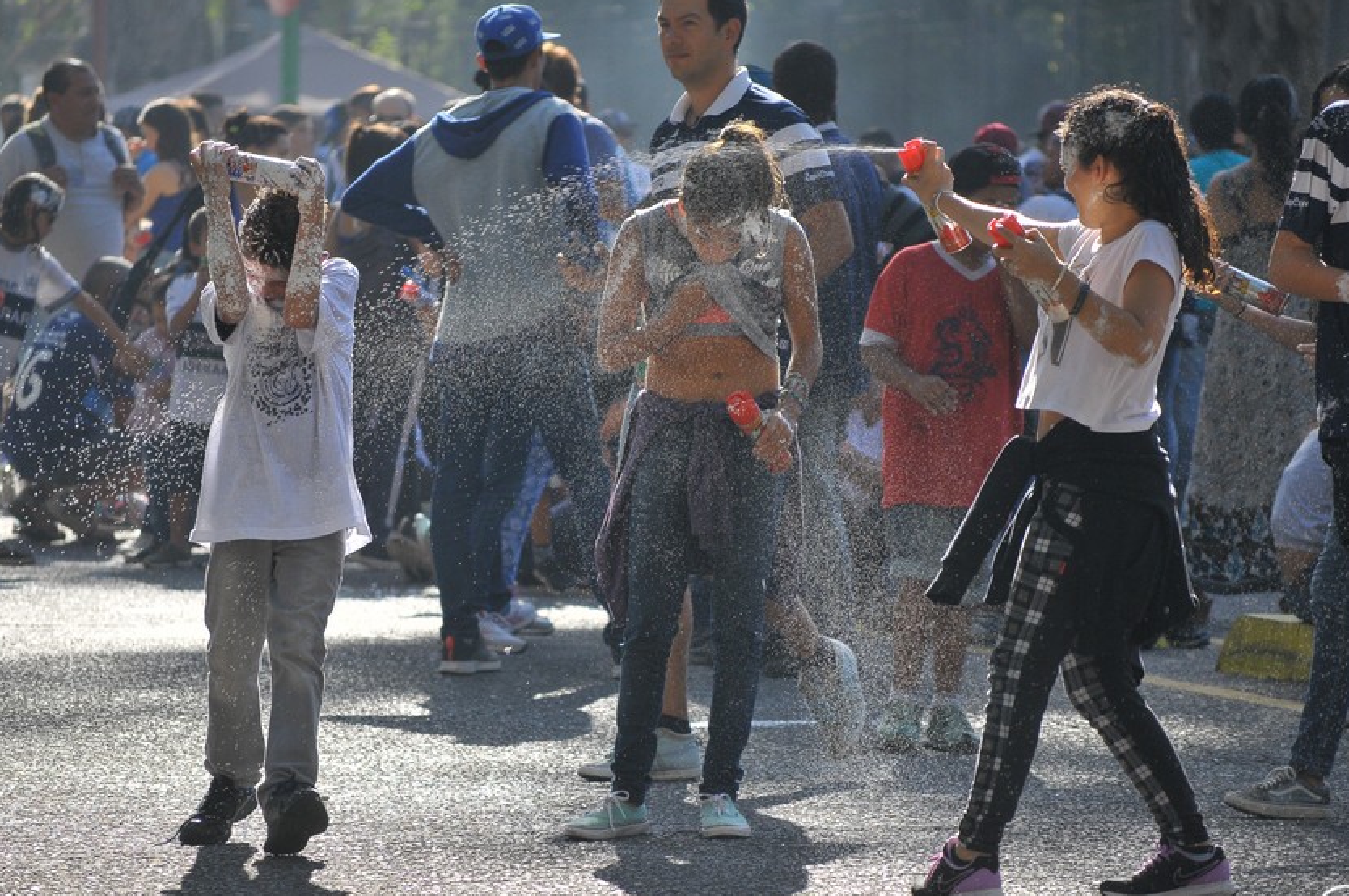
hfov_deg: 8.0
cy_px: 467
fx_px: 9694
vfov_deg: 5.3
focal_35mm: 259
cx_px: 665
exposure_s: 1/1000
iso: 500
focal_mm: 160
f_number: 5.3
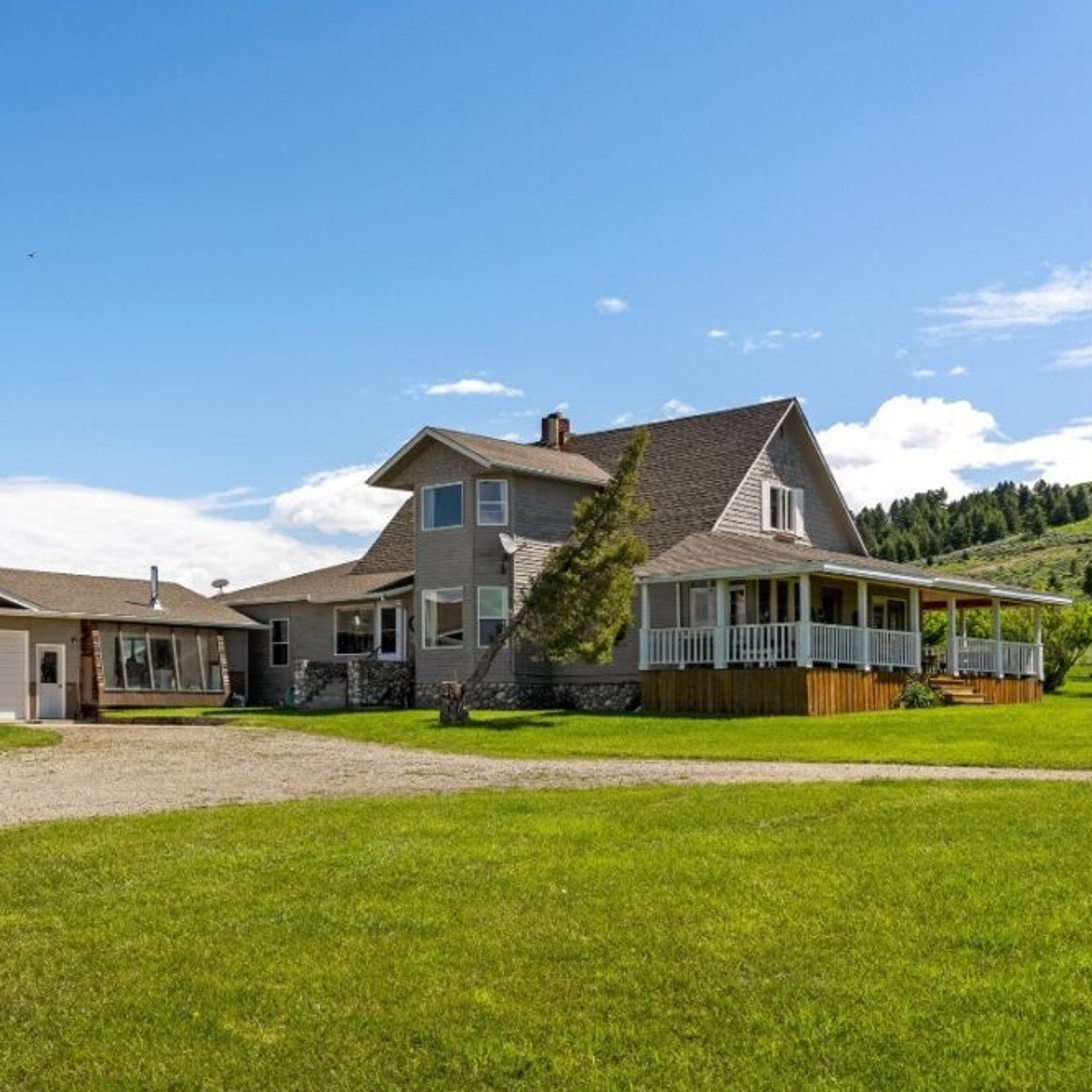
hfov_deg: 43.0
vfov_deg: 43.9
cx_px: 328
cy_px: 548
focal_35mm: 38
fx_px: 1356
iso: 400
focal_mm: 29
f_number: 8
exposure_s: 1/2000
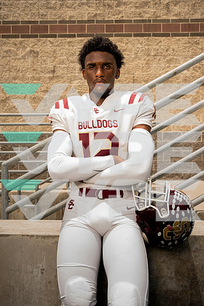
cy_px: 153
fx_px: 280
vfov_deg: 57.2
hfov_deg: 40.0
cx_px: 102
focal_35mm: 33
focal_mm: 33
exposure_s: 1/200
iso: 50
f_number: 6.3
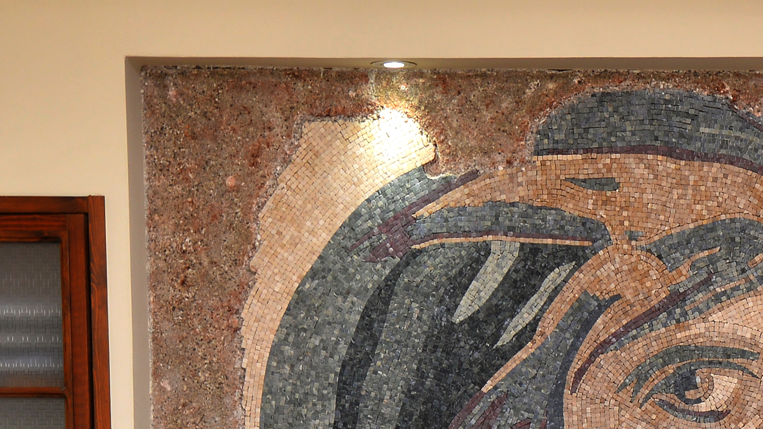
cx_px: 526
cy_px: 689
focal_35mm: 93
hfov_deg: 22.8
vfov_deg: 12.3
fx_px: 1882
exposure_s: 1/125
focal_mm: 28
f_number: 6.3
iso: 320
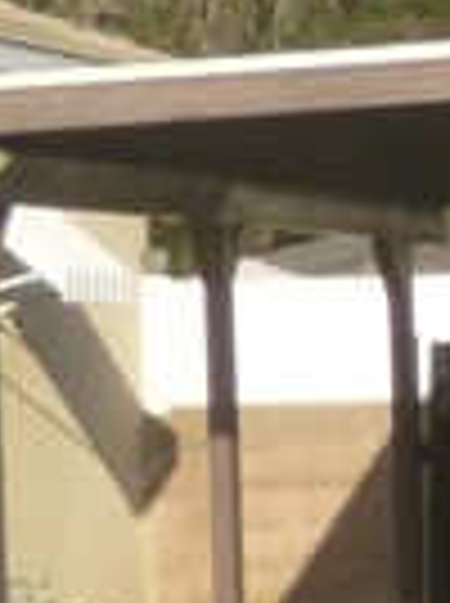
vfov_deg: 5.4
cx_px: 2259
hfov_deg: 3.7
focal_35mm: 368
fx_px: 6399
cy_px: 446
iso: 100
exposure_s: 1/640
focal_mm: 8.6
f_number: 4
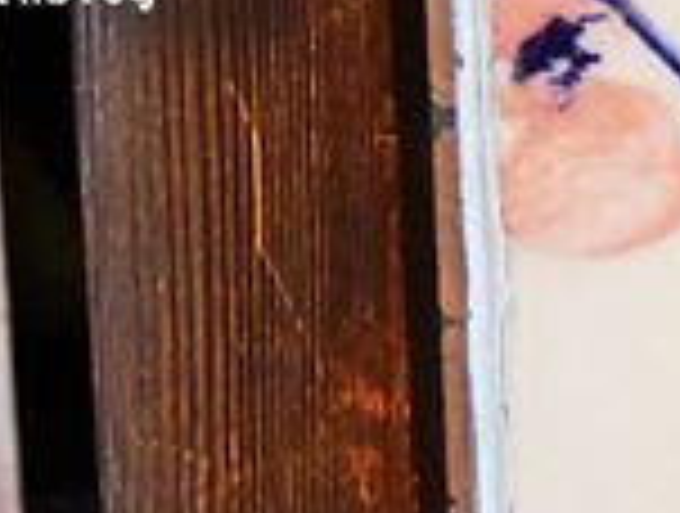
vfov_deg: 7.9
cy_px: 695
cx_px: 1513
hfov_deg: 9.7
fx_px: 3643
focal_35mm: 185
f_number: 3.5
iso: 500
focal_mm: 14
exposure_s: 1/60
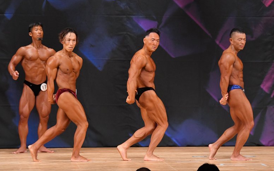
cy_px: 91
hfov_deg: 8.0
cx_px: 137
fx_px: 1949
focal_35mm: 261
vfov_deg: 5.0
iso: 5600
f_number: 5.6
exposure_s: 1/400
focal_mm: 170
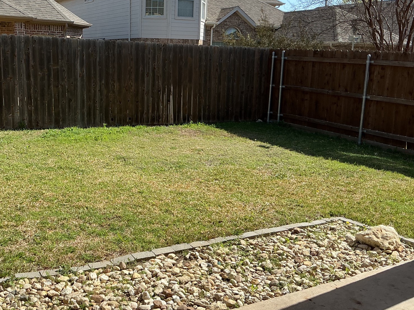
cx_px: 144
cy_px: 139
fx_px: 478
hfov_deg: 46.2
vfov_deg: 35.9
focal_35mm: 40
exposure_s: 1/1451
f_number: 1.8
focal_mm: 3
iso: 25
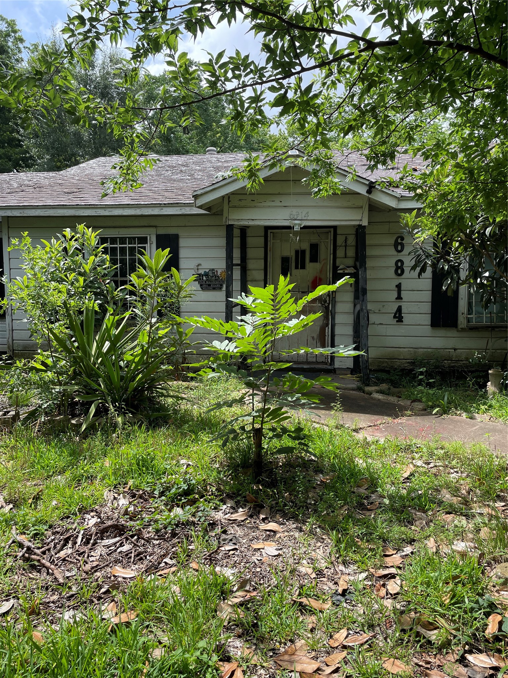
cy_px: 339
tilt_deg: -5.8
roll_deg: -0.2
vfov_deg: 67.3
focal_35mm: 26
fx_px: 509
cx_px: 254
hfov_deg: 53.1
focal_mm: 4.2
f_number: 1.6
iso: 32
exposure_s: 1/1453
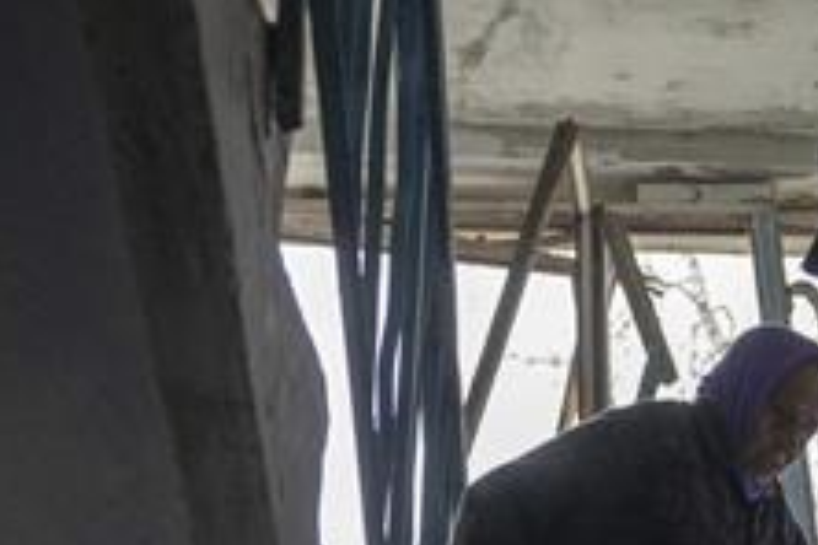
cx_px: 567
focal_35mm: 79
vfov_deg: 16.3
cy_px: 731
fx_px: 1795
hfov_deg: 25.5
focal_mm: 27
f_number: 2.8
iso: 2000
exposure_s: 1/1250
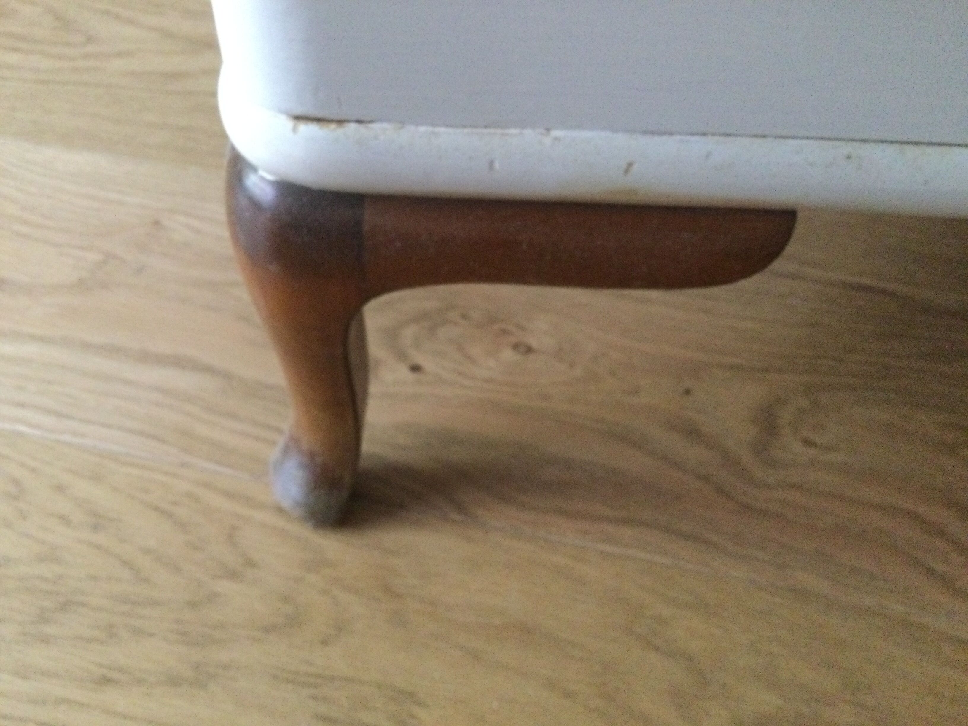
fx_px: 867
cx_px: 484
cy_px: 363
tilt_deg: -48.2
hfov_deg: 58.4
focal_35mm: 31
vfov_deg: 45.4
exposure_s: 1/17
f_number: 2.4
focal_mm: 3.3
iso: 320
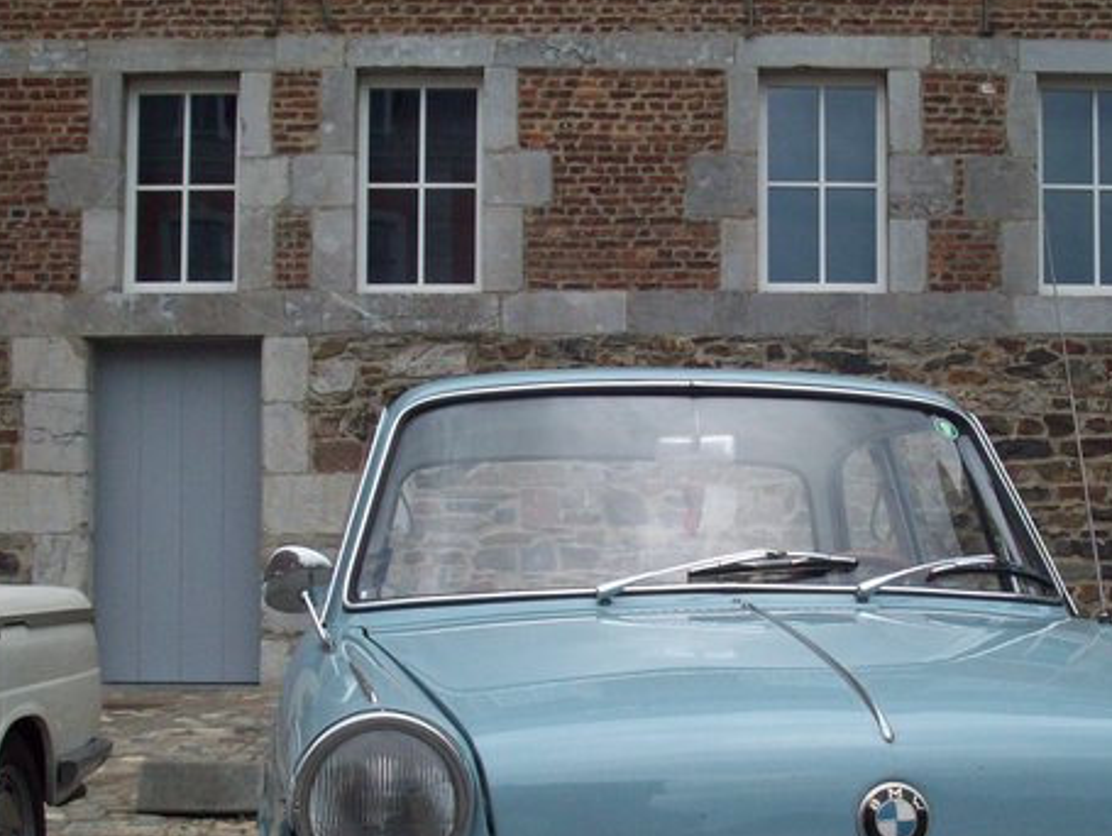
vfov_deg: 22.4
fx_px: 2090
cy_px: 616
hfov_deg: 29.6
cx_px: 714
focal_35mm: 65
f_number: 5.6
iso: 80
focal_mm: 6.2
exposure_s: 1/205
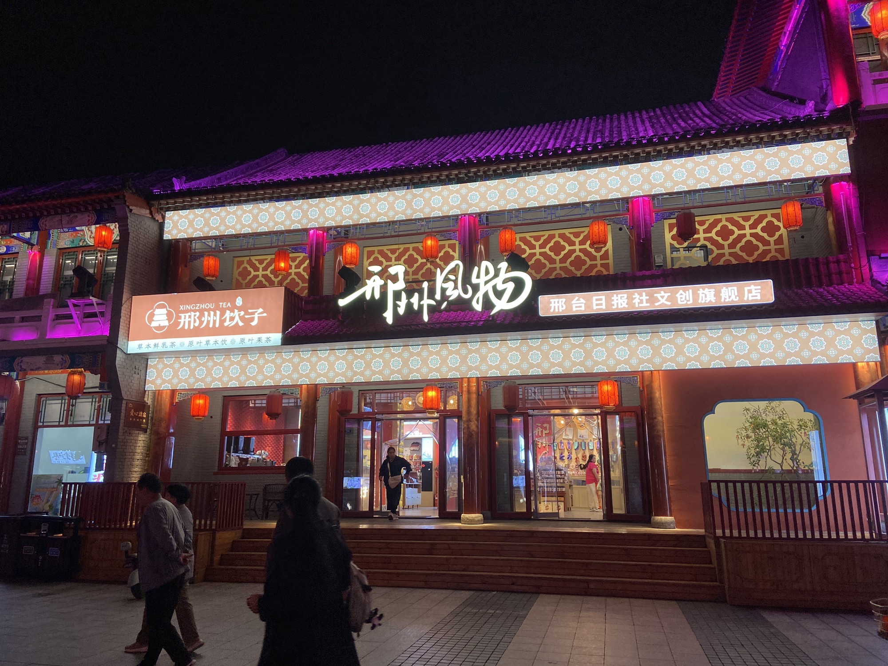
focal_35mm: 26
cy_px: 333
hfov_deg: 67.3
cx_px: 444
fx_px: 667
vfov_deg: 53.1
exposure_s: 1/100
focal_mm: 4.25
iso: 64
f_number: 1.8
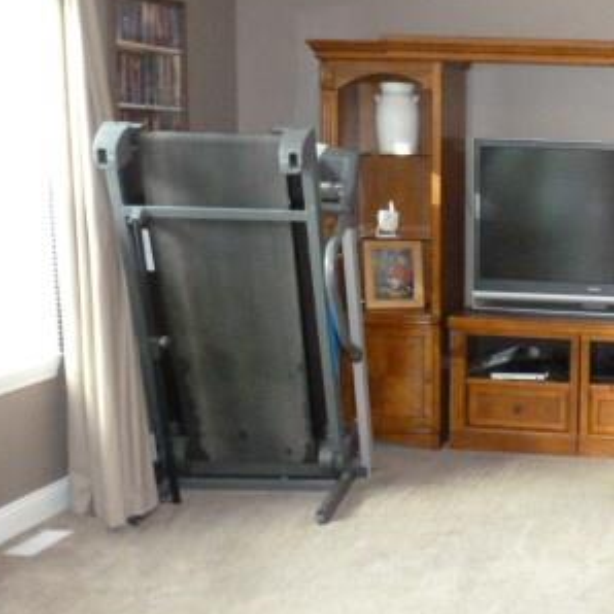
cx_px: 635
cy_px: 336
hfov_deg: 28.0
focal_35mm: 57
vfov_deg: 30.0
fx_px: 1144
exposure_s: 1/60
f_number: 3.5
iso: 1000
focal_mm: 5.4
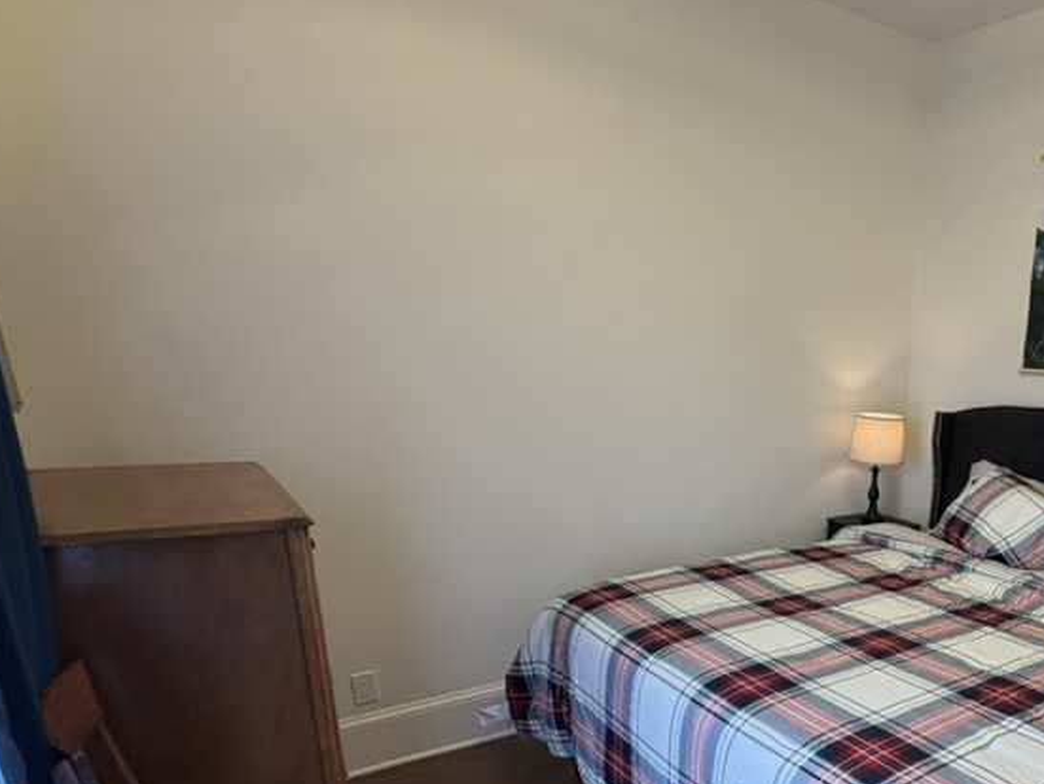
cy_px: 598
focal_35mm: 26
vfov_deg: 50.7
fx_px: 785
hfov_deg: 61.2
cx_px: 851
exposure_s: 1/120
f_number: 2.2
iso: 250
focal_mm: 2.22
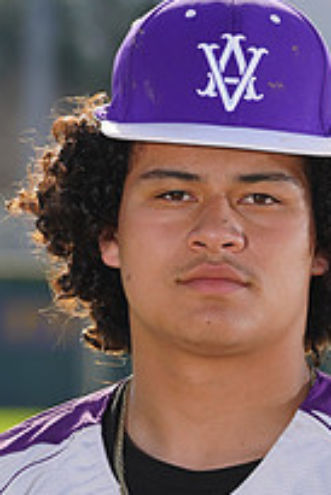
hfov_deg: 2.4
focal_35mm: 573
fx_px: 7889
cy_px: 582
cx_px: 209
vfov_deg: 3.6
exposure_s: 1/250
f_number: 8
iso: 100
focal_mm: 203
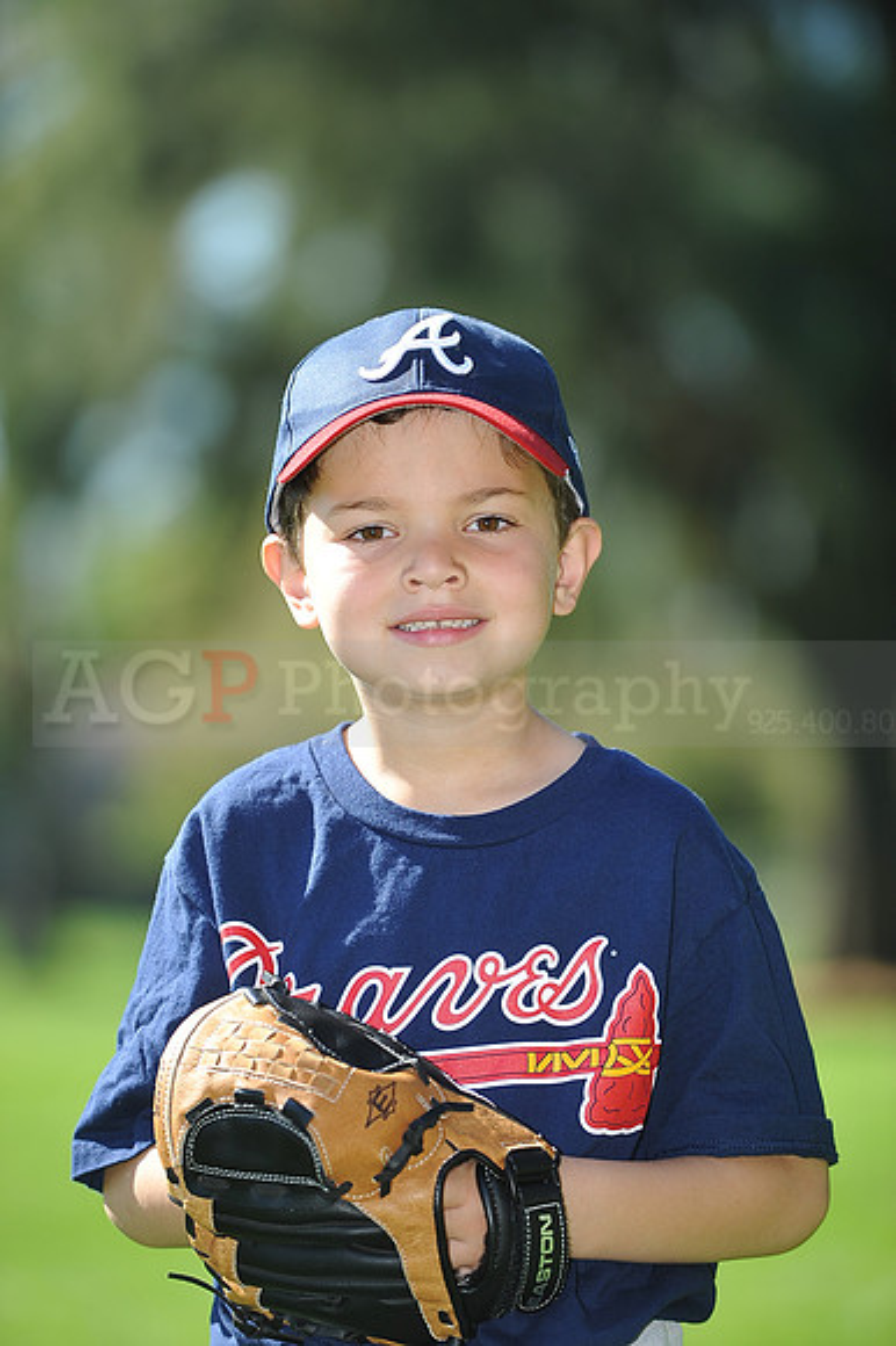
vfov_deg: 10.3
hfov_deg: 6.9
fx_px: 7475
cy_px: 673
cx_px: 448
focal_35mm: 200
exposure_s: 1/500
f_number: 4.5
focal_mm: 200
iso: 200
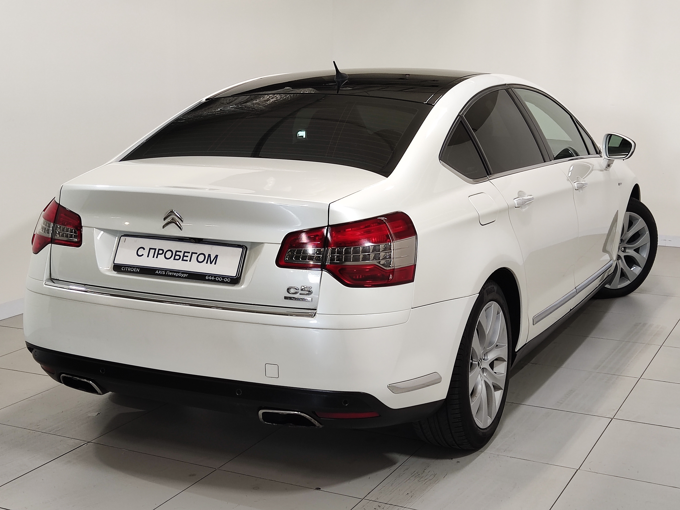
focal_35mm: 51
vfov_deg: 28.6
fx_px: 1002
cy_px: 255
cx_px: 340
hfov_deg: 37.5
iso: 143
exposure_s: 1/50
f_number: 1.79
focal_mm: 4.74
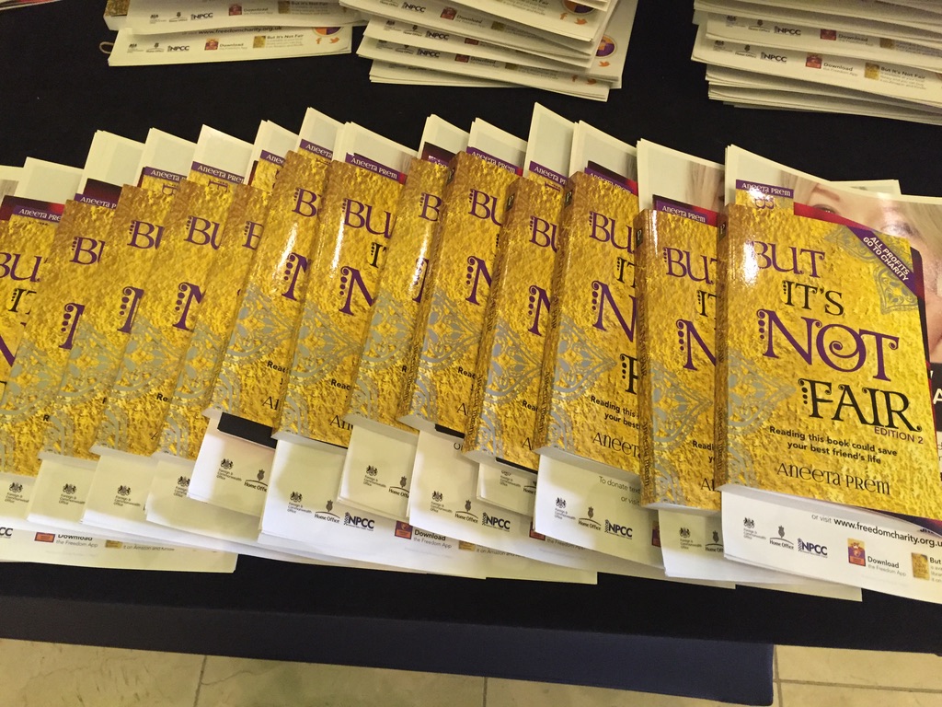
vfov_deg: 48.2
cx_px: 471
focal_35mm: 29
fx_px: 789
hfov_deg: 61.7
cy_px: 354
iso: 250
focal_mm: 4.15
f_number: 2.2
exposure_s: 1/25
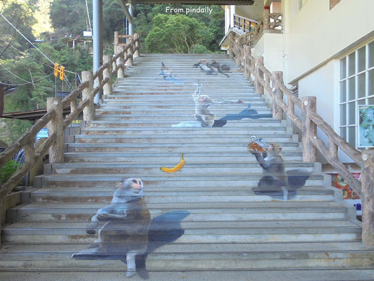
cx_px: 187
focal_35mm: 34
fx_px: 367
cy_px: 140
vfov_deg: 41.8
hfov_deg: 54.0
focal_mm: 6.1
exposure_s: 1/30
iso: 100
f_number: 4
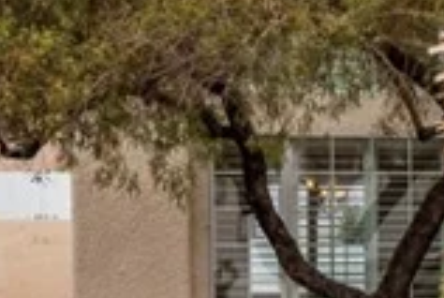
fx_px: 2237
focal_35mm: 181
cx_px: 1200
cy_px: 249
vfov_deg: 7.6
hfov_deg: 9.5
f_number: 8
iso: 400
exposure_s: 1/8000
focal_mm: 28
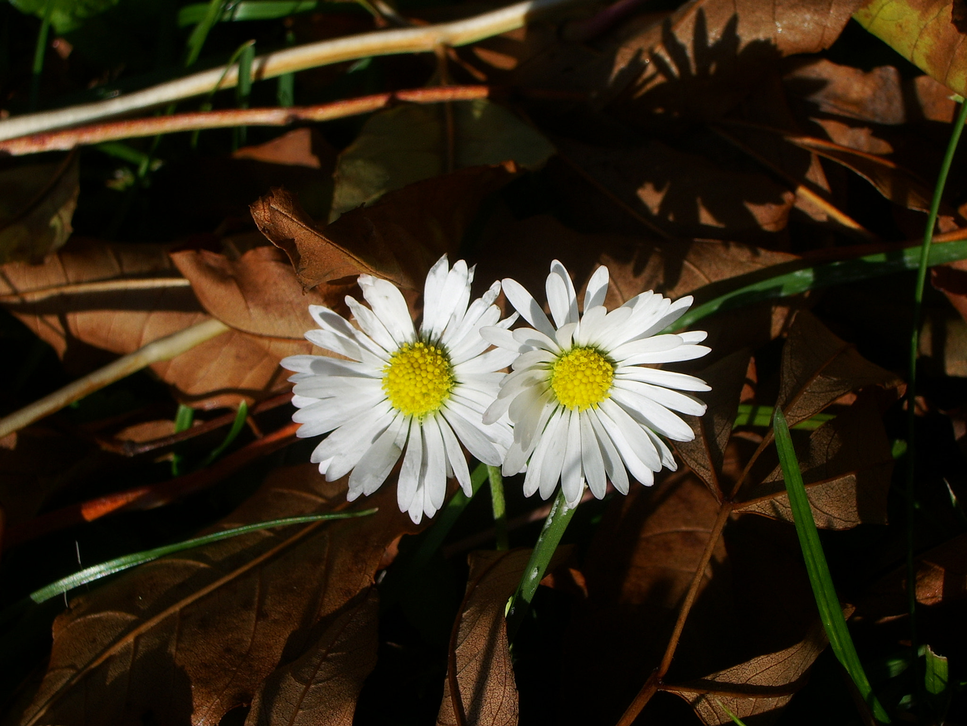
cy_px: 363
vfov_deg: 23.7
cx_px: 484
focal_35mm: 62
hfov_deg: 31.2
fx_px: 1732
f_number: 5.6
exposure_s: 1/400
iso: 50
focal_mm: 10.2
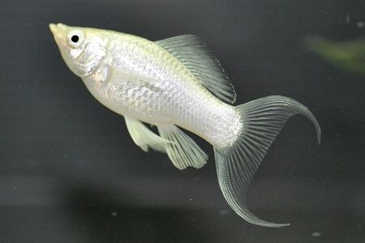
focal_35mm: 135
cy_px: 122
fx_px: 1369
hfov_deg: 15.2
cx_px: 182
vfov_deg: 10.2
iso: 800
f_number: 3.2
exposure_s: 1/125
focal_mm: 90
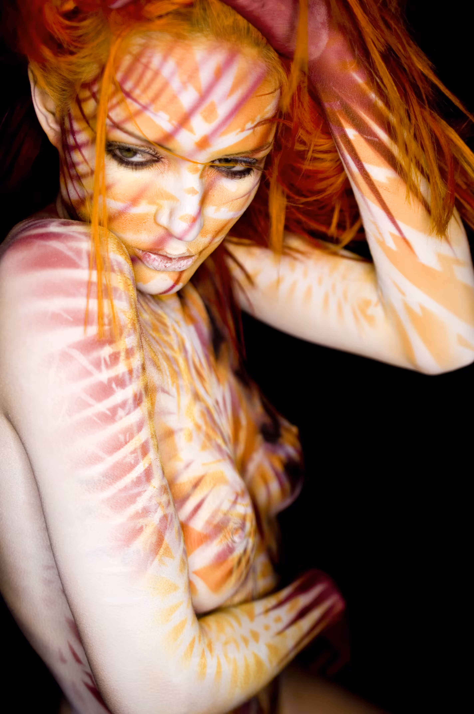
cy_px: 357
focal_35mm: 42
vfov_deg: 46.4
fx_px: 832
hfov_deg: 31.8
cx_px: 237
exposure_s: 1/200
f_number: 1.8
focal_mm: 28
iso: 200
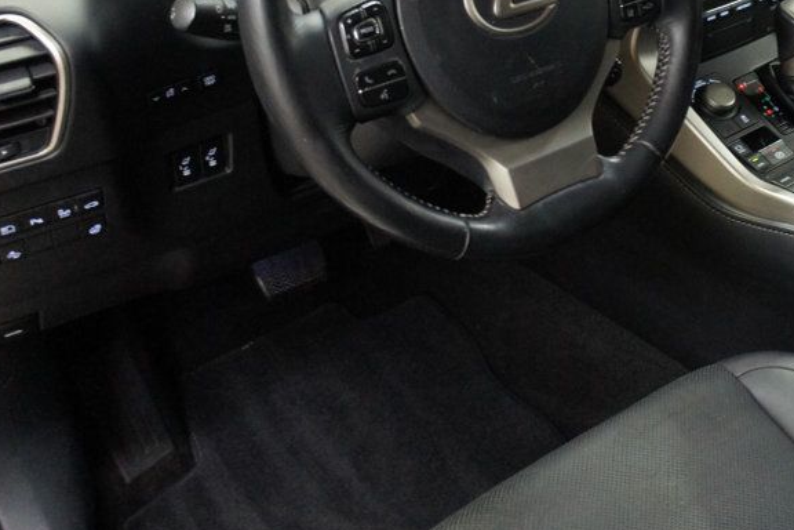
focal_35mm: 48
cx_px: 670
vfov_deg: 27.7
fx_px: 1059
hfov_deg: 39.0
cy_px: 135
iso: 1600
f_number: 3.5
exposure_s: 1/30
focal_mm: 18
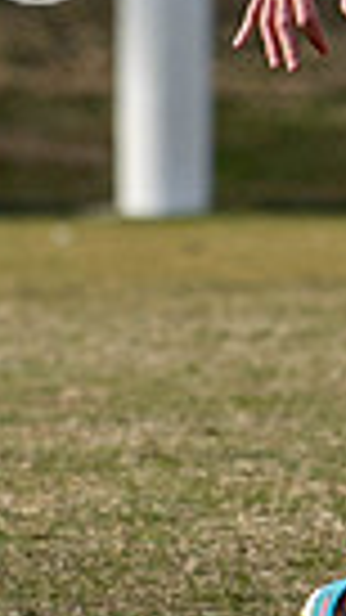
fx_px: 38385
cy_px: -199
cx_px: 652
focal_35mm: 2352
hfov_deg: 0.5
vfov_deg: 0.9
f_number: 3.5
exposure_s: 1/1000
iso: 200
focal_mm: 200
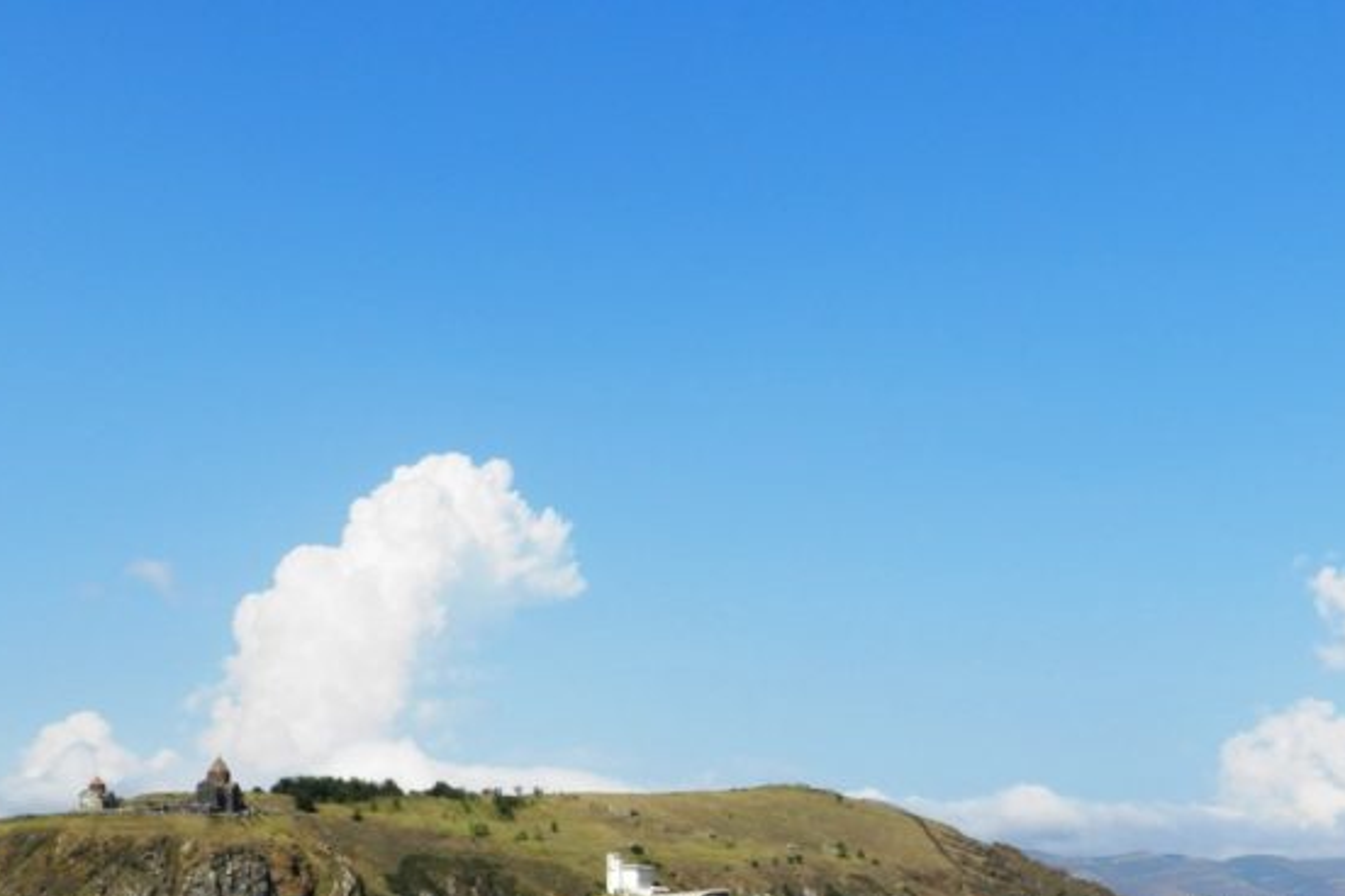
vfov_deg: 20.8
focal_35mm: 65
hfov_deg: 30.9
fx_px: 2428
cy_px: 644
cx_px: 765
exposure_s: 1/800
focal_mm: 8.1
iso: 160
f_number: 5
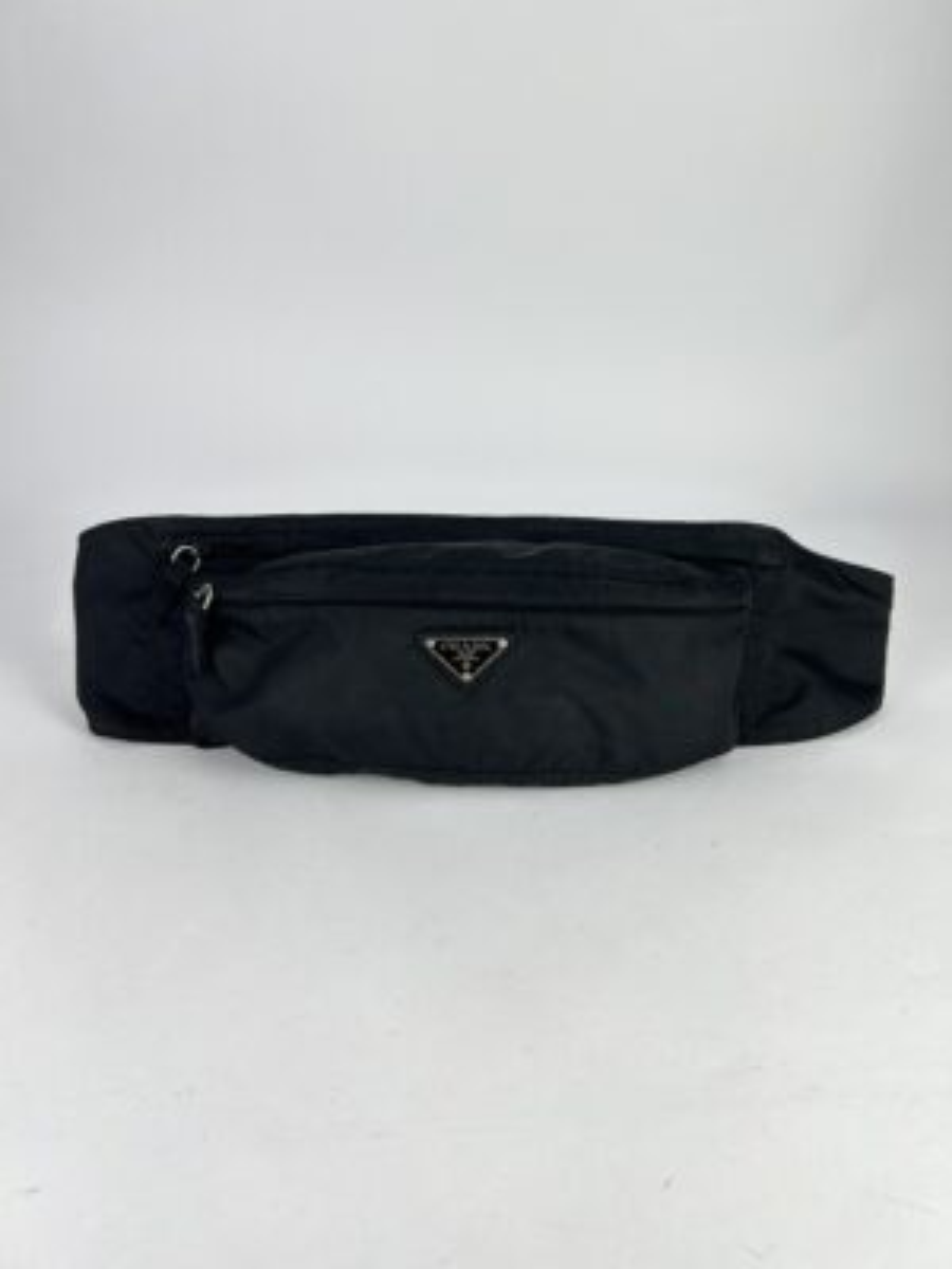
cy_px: 634
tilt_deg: -26.1
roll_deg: -2.4
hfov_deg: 53.1
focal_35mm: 26
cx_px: 476
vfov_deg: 67.3
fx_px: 953
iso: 40
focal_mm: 5.7
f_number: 1.5
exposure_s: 1/220
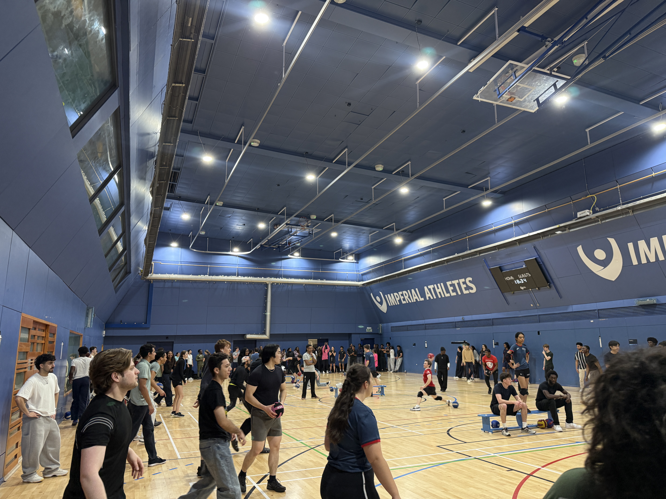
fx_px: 462
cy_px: 250
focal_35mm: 24
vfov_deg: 56.8
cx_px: 333
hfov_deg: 71.6
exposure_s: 1/100
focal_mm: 6.76
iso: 250
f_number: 1.78
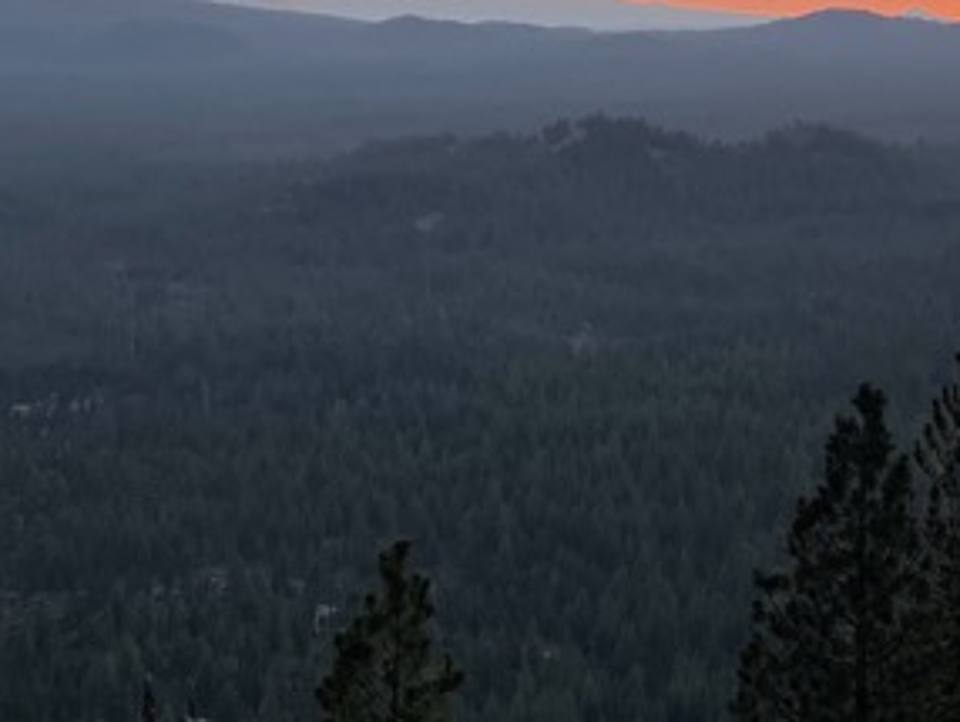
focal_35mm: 93
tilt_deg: +0.9
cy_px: 104
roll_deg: -0.2
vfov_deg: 15.8
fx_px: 2581
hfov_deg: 20.7
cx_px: 829
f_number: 1.6
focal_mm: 4.2
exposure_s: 1/504
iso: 32
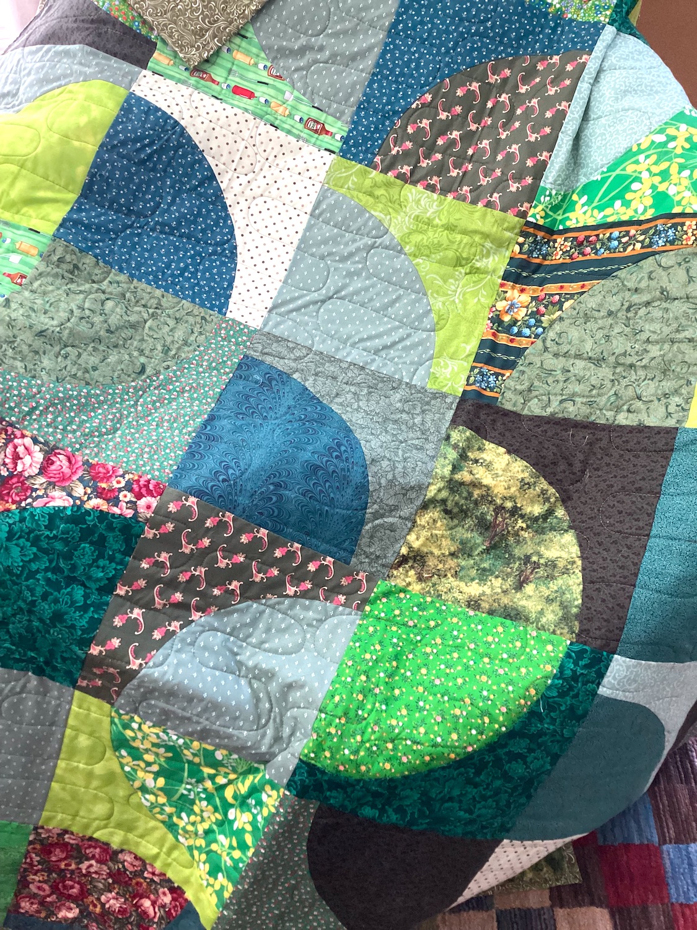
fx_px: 832
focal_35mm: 31
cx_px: 348
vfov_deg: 58.4
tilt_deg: -55.8
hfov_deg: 45.4
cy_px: 465
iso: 400
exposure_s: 1/60
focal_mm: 3.3
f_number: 2.4
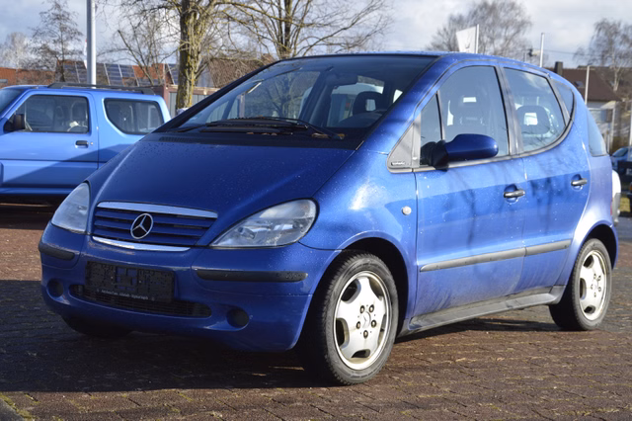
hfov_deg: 33.4
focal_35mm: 60
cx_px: 316
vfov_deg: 22.6
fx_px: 1053
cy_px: 210
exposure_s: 1/200
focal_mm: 40
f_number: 7.1
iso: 100
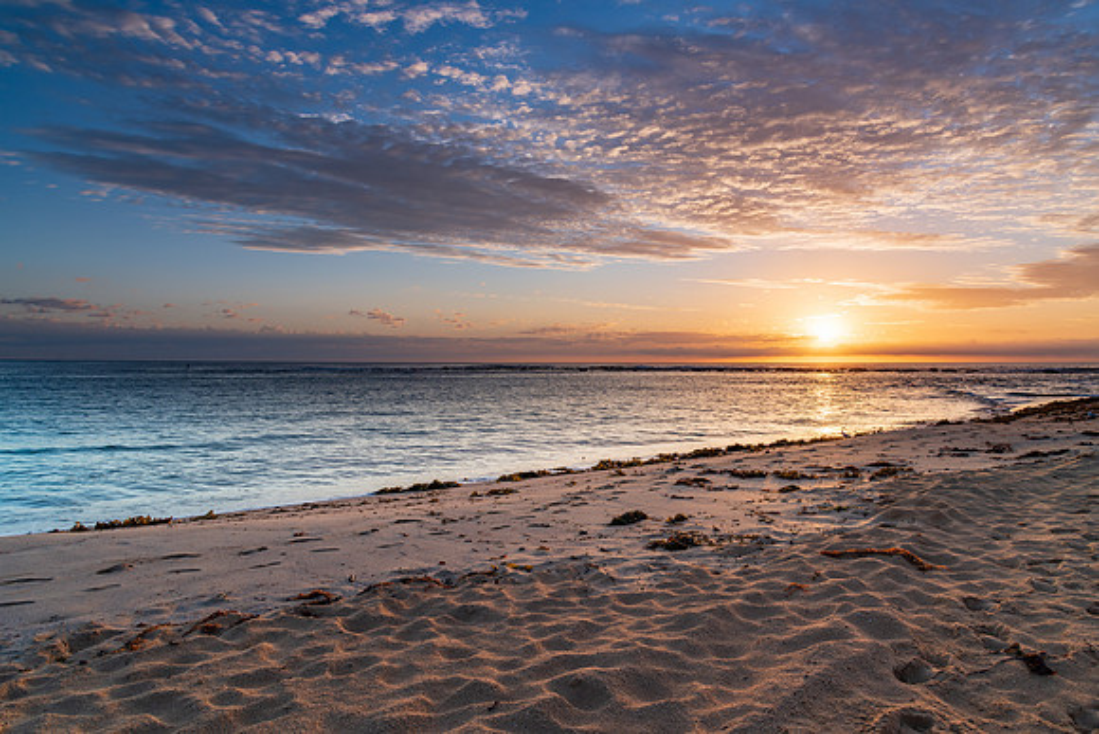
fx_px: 747
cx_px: 550
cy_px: 367
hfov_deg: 72.7
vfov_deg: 52.3
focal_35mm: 24
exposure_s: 1/20
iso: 80
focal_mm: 24
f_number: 9
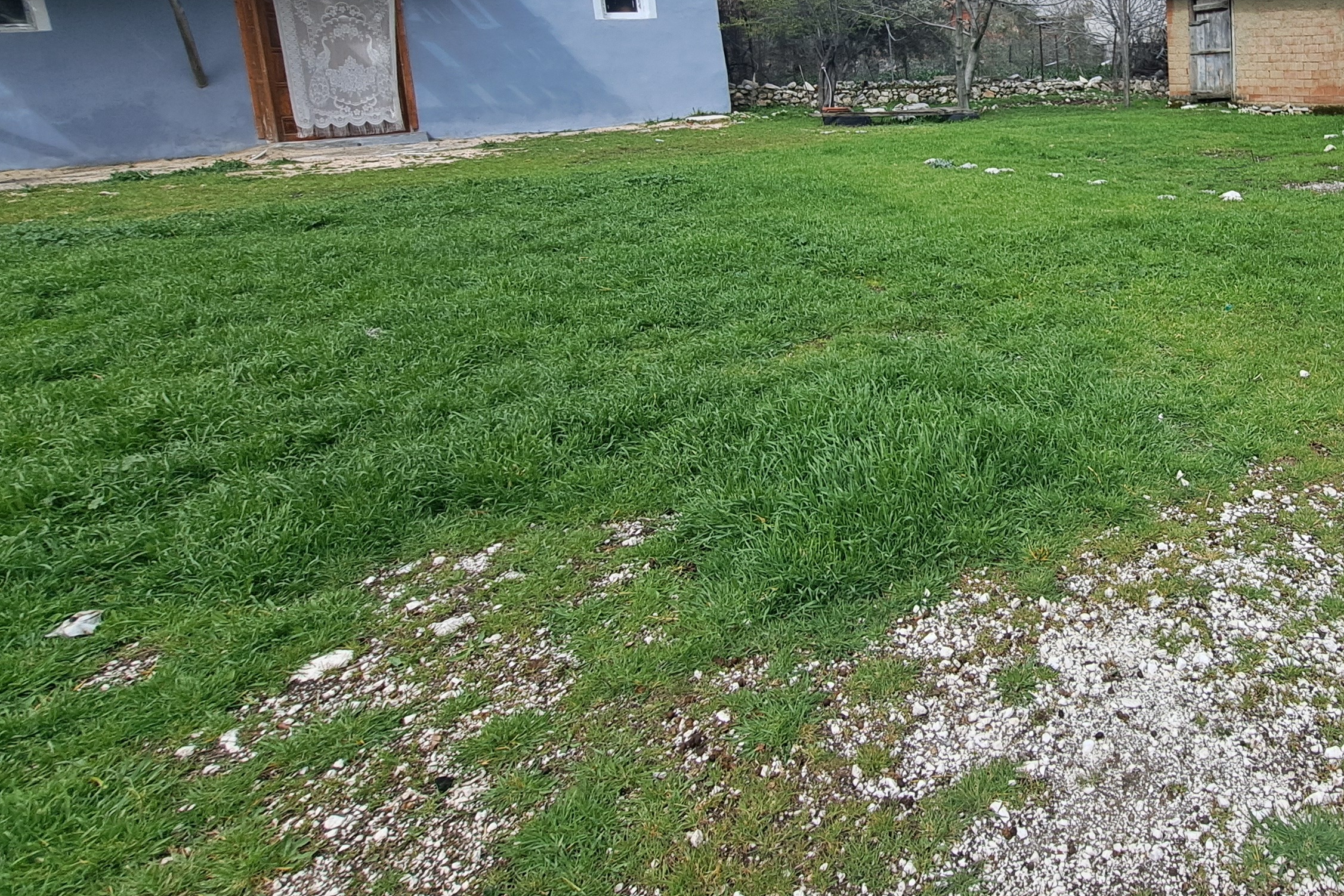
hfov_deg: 66.2
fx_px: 896
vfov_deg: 51.2
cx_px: 1098
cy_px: 238
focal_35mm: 24
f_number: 2.2
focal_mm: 1.74
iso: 50
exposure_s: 1/1515
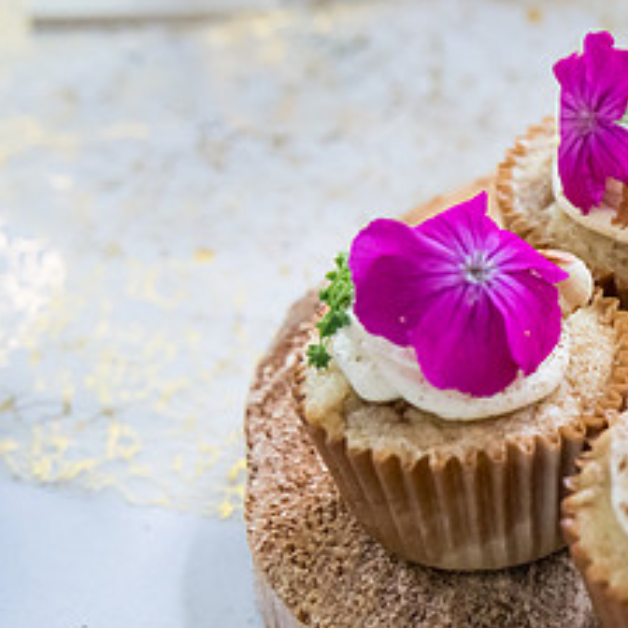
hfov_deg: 18.6
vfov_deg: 19.6
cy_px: 458
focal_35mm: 88
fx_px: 1806
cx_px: 768
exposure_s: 1/320
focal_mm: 40
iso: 2500
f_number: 4
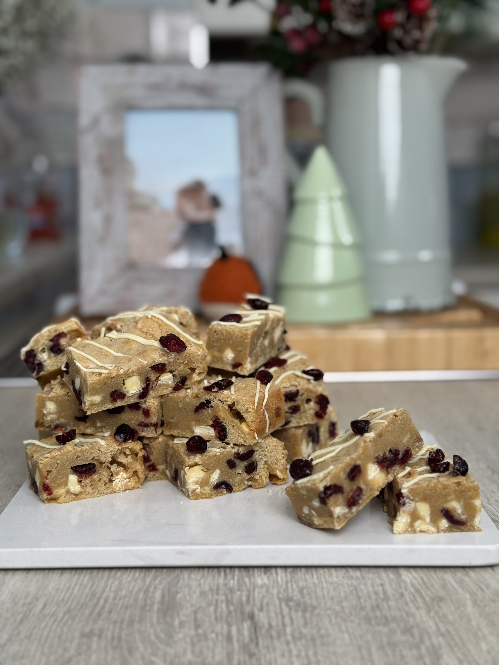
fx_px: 923
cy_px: 332
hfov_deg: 30.3
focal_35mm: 48
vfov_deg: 39.7
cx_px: 250
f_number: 1.78
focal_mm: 6.76
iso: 50
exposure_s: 1/148
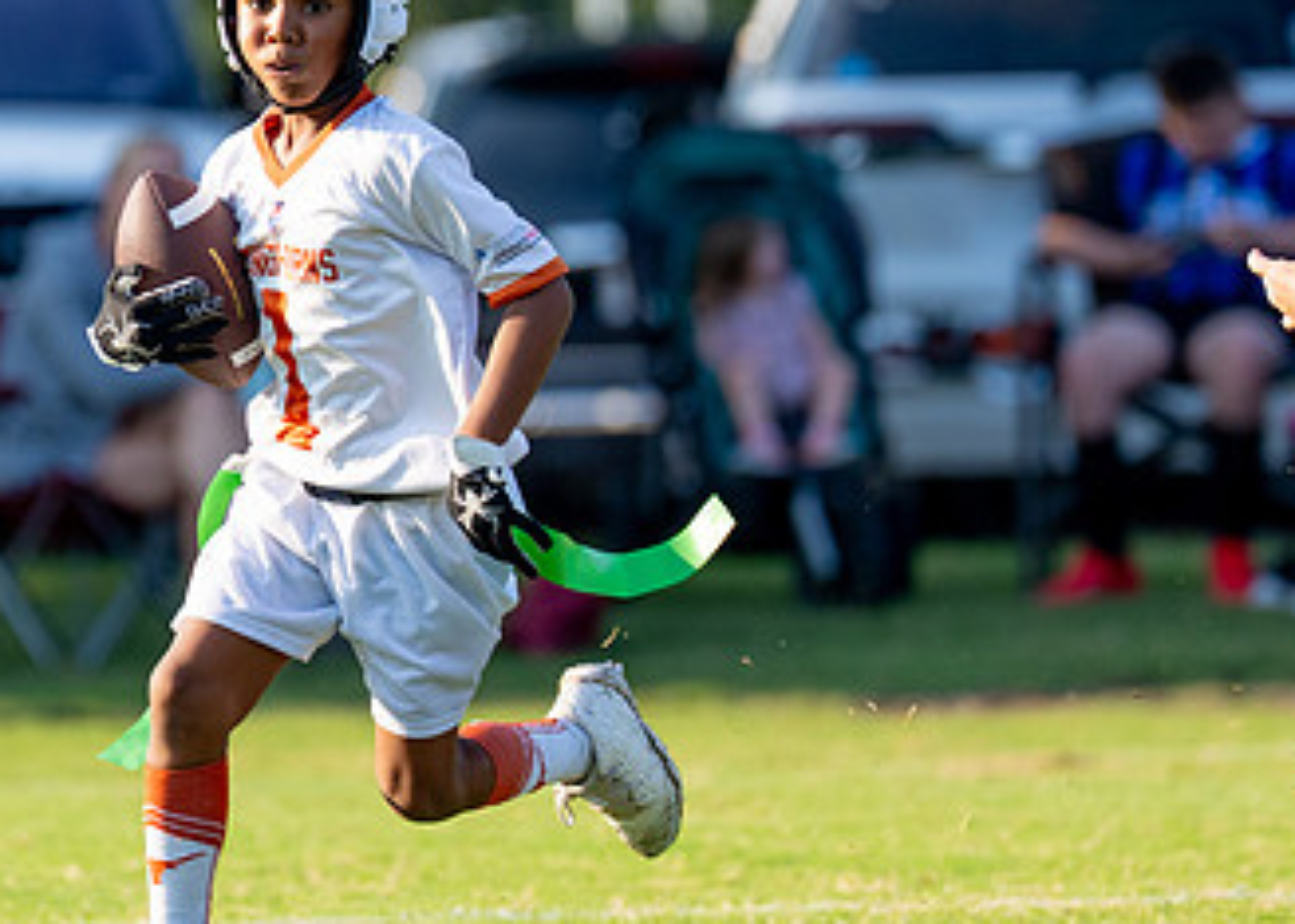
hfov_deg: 3.2
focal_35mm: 631
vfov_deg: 2.3
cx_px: 365
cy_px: 232
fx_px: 23198
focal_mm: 200
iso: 250
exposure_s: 1/2000
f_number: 2.8
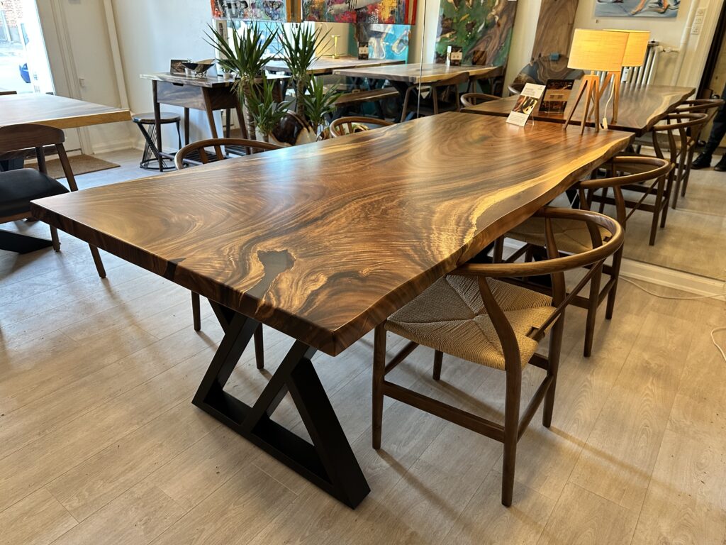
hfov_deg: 71.6
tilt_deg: -25.2
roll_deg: -2.2
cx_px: 363
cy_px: 272
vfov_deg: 56.8
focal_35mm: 24
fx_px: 503
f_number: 1.78
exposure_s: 1/60
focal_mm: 6.86
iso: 320
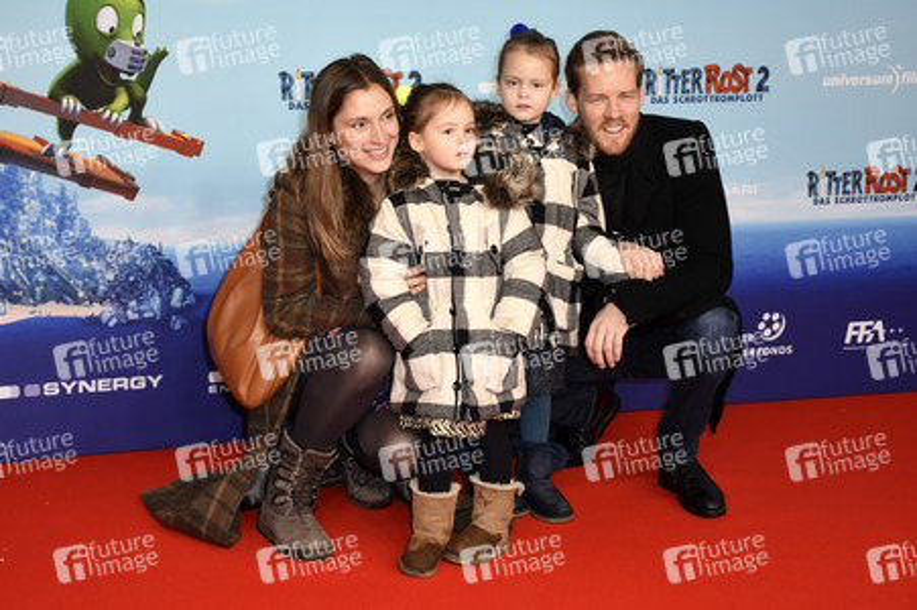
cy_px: 305
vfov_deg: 25.7
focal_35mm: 52
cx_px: 458
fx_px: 1336
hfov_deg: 37.9
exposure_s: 1/160
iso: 640
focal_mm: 35
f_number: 4.5
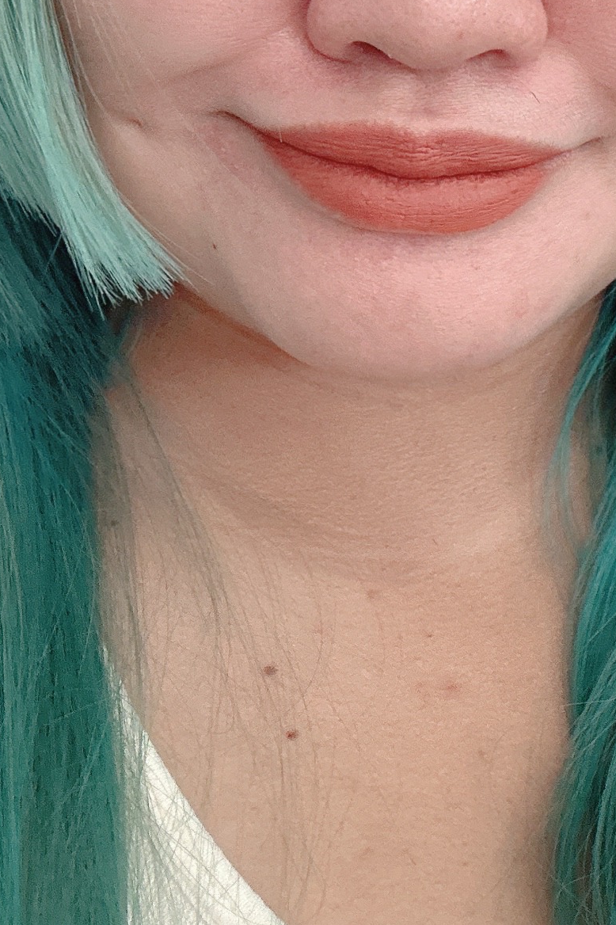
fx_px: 1515
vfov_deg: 32.8
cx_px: 529
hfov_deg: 22.5
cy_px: 155
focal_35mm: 59
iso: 320
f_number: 1.9
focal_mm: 2.69
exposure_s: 1/60
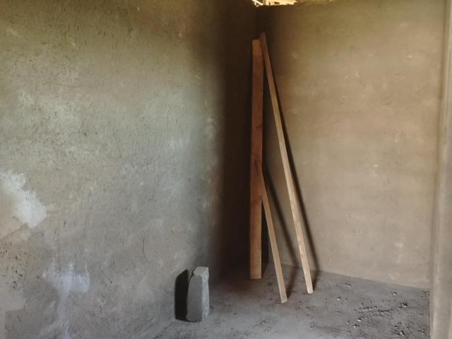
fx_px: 392
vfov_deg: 46.8
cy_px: 157
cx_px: 255
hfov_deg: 59.8
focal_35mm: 30
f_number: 1.75
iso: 4566
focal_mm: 5.25
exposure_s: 1/50
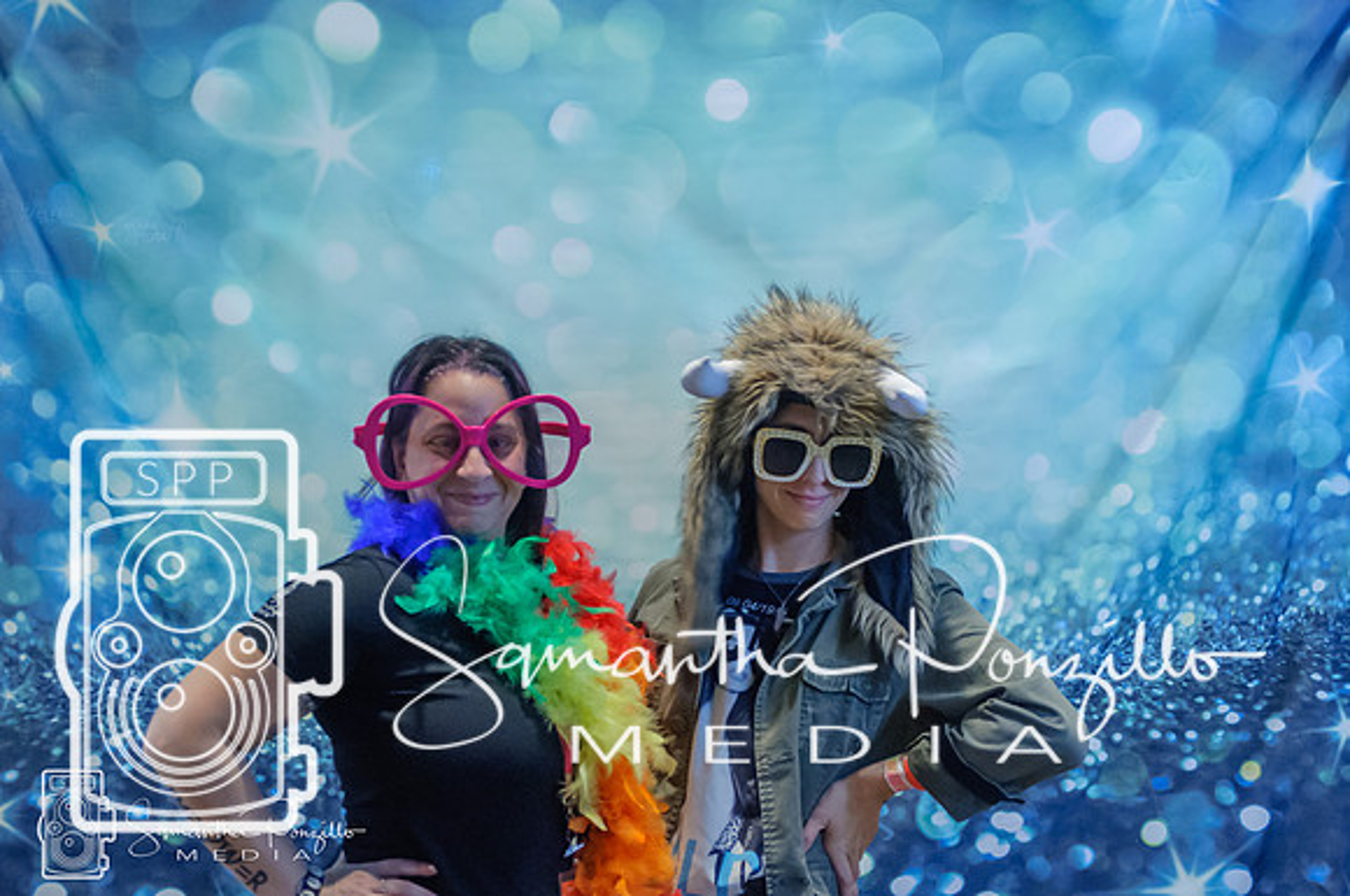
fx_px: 2152
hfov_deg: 34.8
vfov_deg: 23.5
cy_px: 449
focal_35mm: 57
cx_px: 676
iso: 1000
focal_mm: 35
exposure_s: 1/30
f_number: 4.2
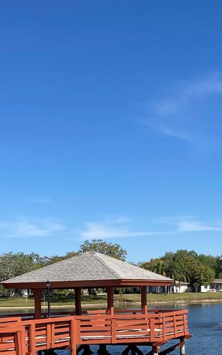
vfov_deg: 28.8
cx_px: 160
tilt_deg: +3.7
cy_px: 276
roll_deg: +1.6
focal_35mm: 70
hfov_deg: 18.5
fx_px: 677
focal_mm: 3.99
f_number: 1.8
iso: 20
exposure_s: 1/2288
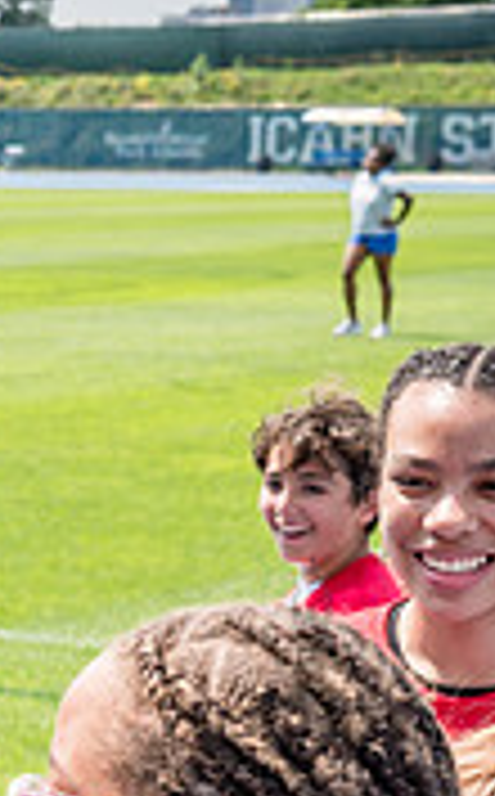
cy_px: 770
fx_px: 3121
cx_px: -314
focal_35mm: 144
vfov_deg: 14.3
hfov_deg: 8.8
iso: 100
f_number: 5
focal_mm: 35
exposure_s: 1/400
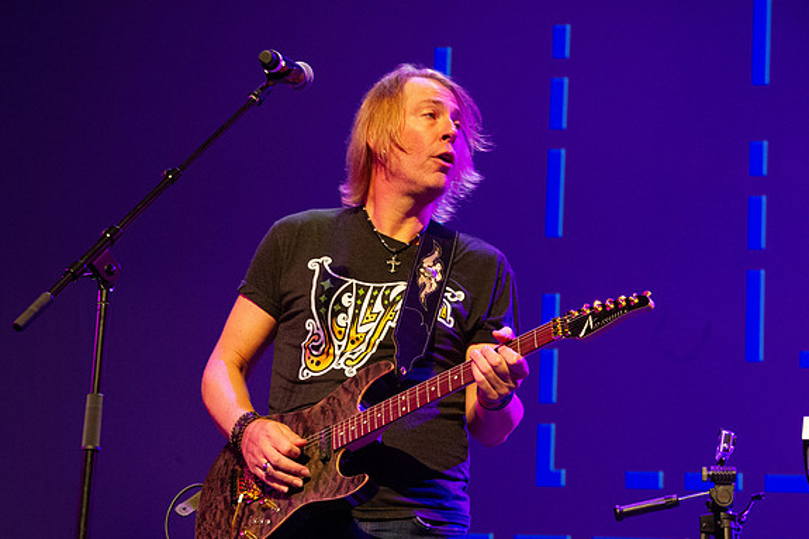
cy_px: 301
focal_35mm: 127
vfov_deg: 10.8
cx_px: 355
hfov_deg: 16.1
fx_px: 2853
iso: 8000
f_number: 7.1
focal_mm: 112
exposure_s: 1/160
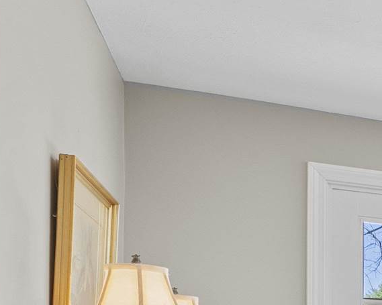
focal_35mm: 79
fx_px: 888
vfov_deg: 18.1
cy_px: 411
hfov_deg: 16.7
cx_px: 806
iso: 250
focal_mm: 15.5
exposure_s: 1/2
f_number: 7.1
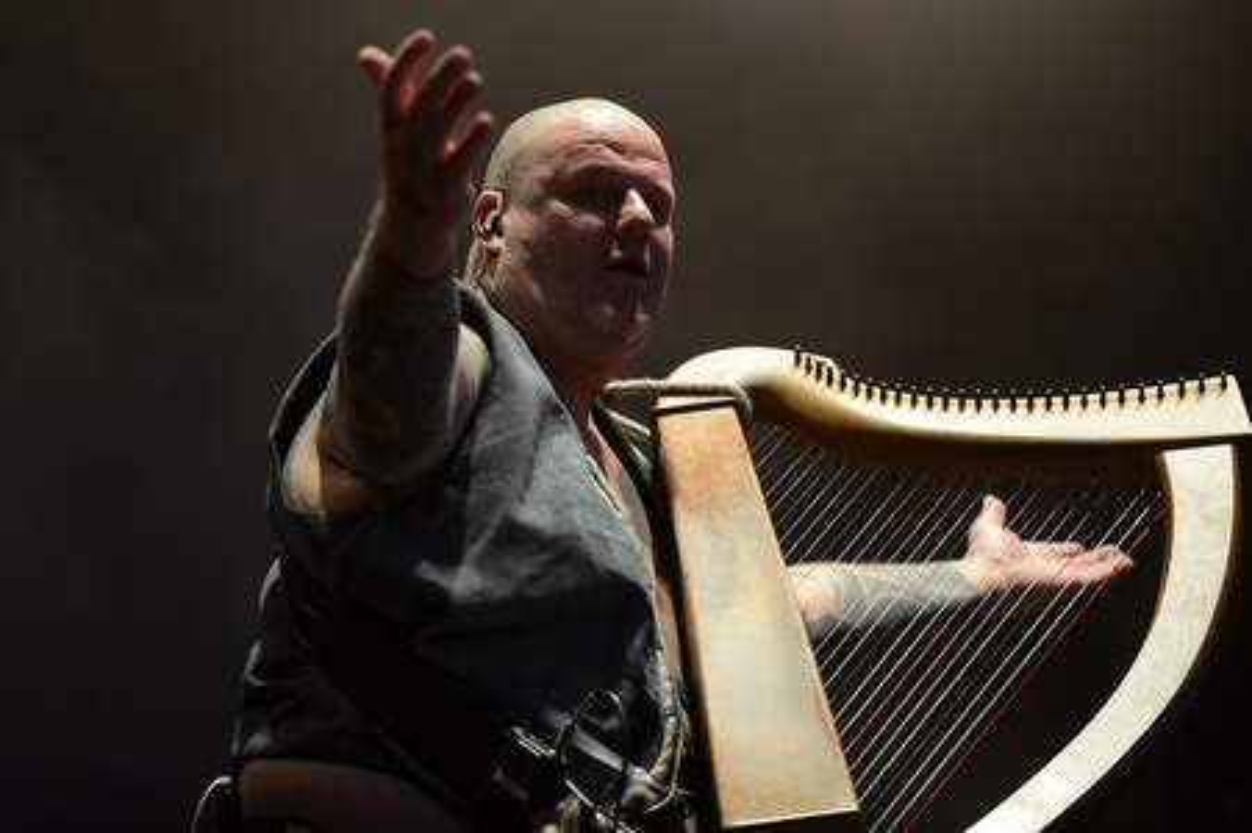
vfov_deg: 9.1
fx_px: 5213
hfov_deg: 13.7
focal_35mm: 150
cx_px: 626
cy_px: 416
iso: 1000
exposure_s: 1/320
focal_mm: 150
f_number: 2.8
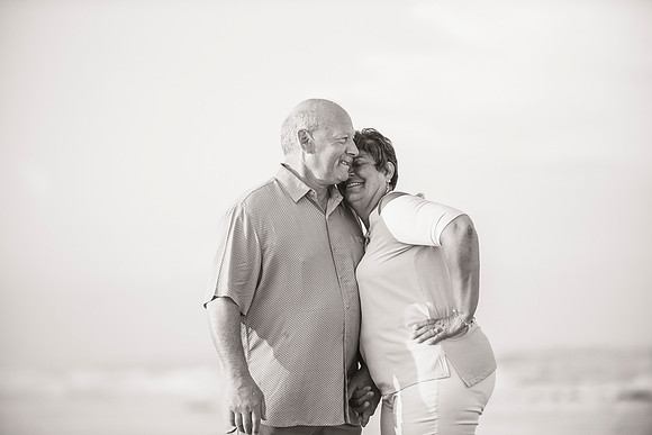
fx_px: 3623
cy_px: 218
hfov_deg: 10.3
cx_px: 326
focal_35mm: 200
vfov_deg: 6.9
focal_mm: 200
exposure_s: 1/1600
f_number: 3.5
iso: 800
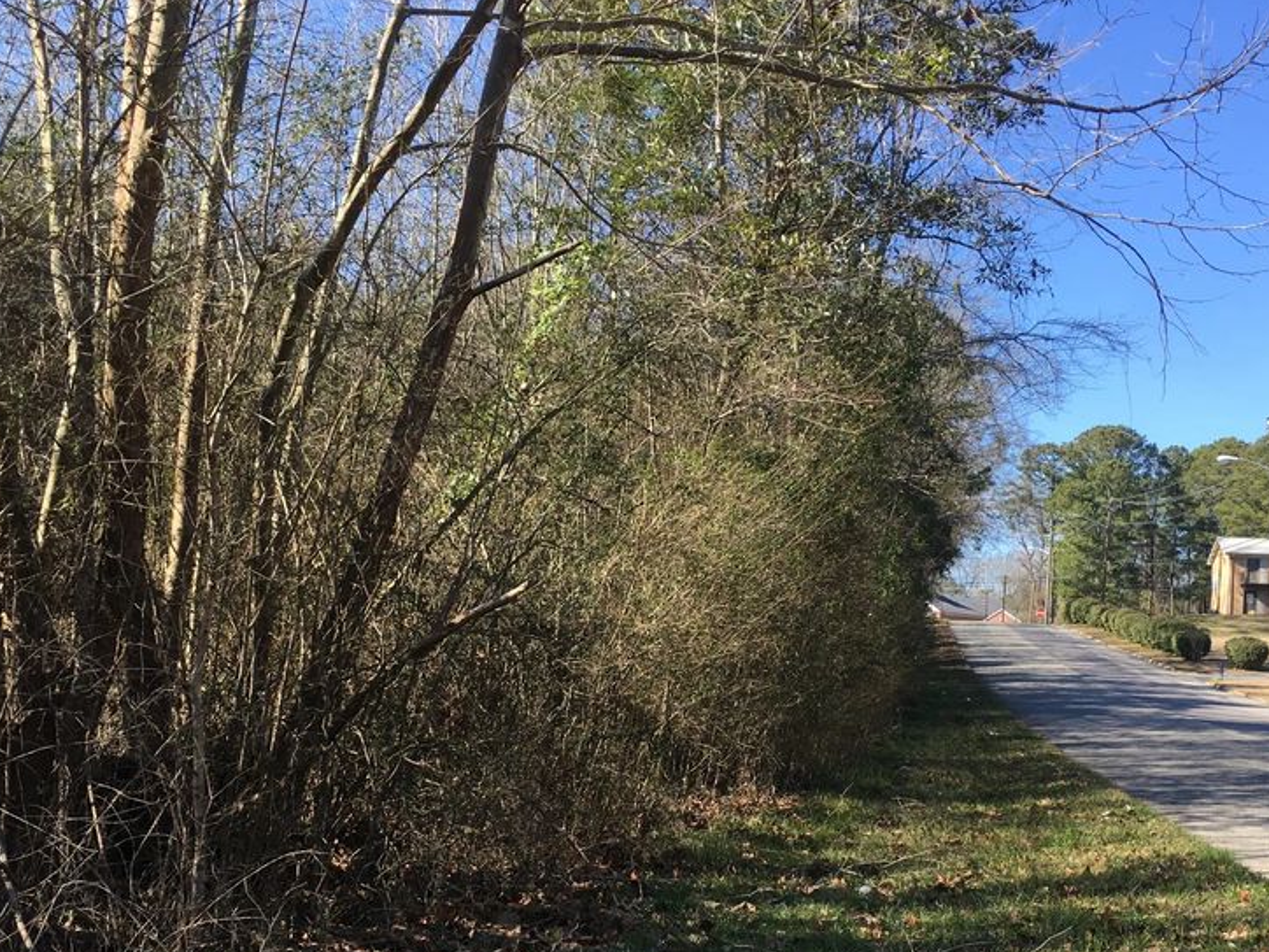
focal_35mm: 41
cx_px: 673
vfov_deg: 34.7
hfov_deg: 45.8
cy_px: 666
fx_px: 1503
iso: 25
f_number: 2.2
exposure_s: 1/541
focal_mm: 4.15
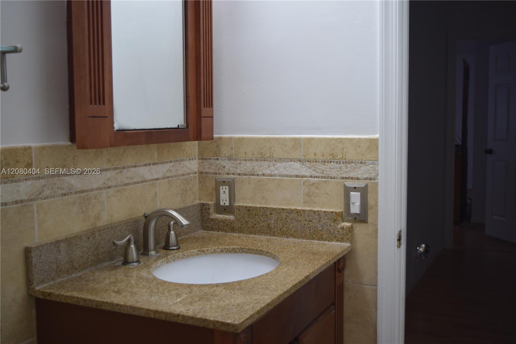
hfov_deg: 47.9
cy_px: 172
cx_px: 258
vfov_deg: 33.0
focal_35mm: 40
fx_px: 580
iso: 400
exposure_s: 1/80
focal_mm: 27
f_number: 4.2
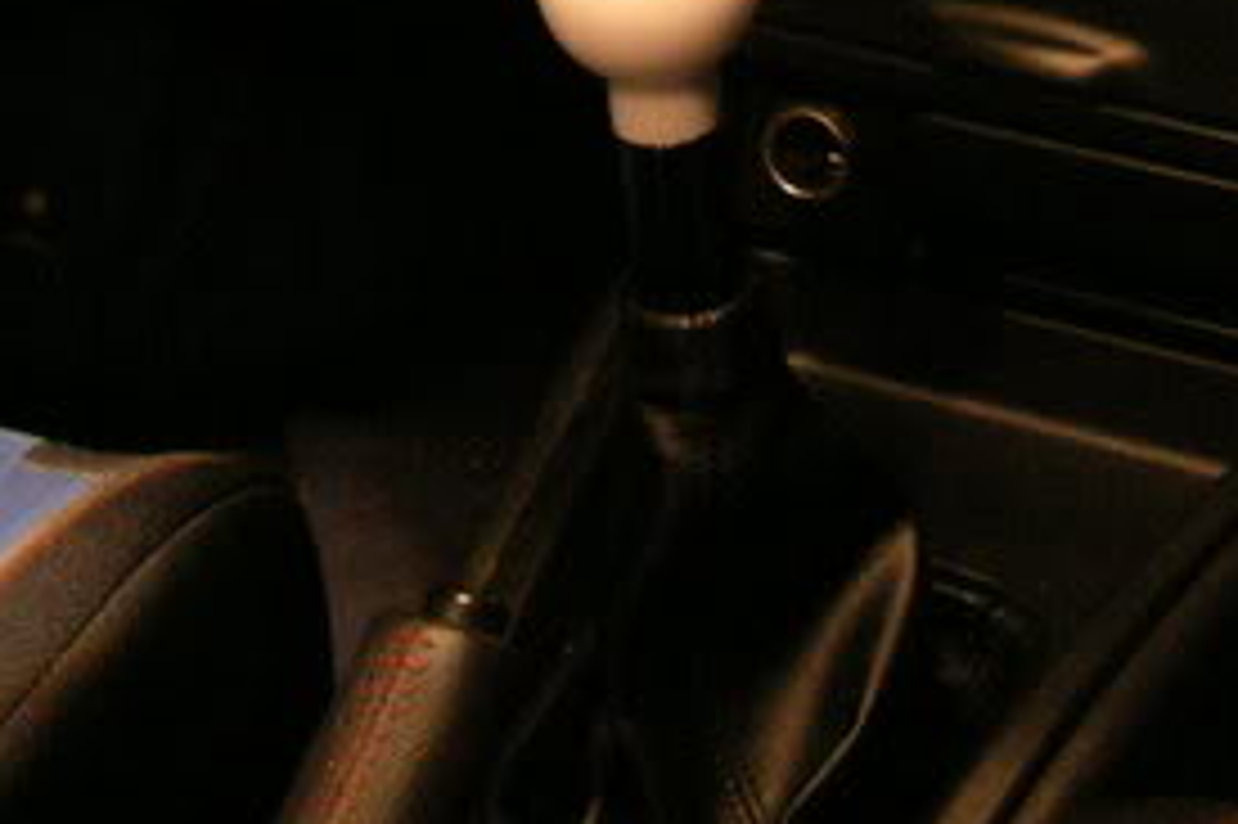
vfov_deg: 12.8
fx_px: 3540
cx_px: 788
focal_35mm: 103
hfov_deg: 19.8
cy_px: -302
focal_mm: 5.7
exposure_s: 2
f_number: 2.9
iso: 200
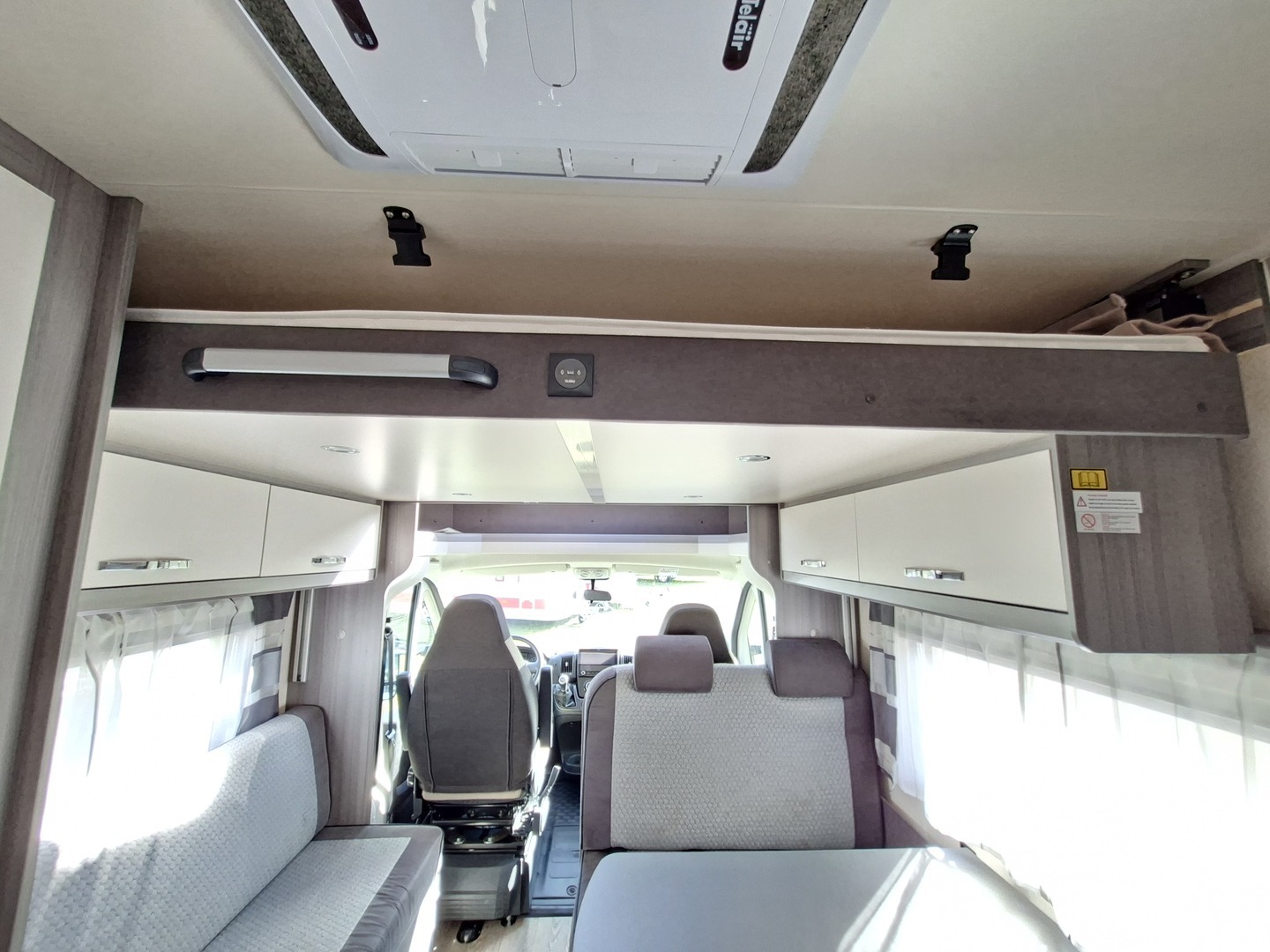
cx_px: 635
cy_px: 476
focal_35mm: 13
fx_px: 477
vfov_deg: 89.9
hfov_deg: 106.2
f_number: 2.2
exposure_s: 1/33
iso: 160
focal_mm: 1.74
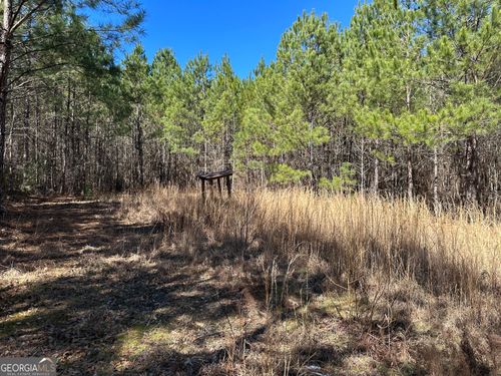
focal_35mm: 24
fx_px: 347
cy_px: 188
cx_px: 250
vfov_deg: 56.8
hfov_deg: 71.6
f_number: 1.78
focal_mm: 6.86
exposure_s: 1/1304
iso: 80
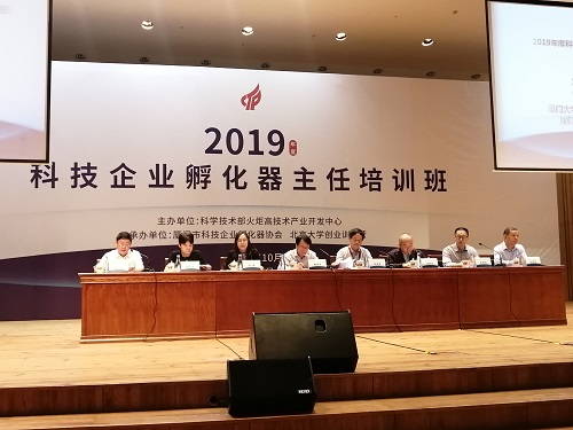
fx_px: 646
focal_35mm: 39
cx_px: 286
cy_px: 215
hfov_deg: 47.9
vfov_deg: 36.8
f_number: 1.8
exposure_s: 1/33.3
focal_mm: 3.62
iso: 125
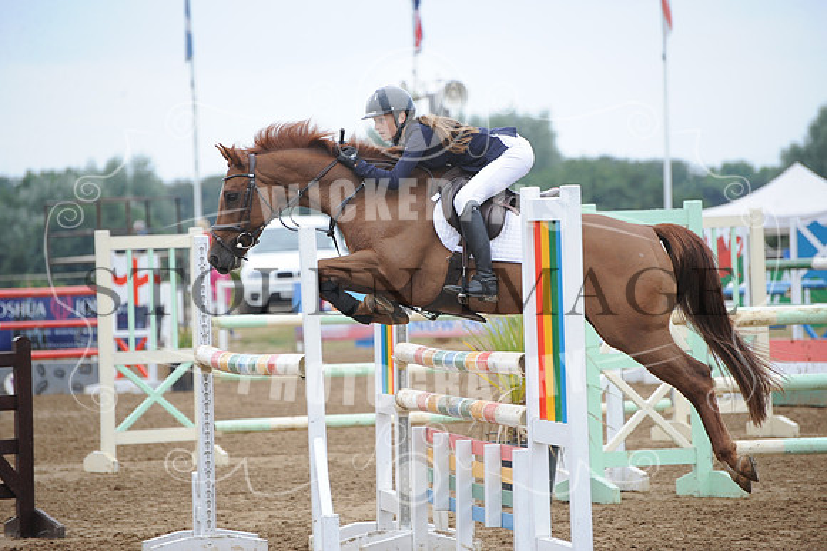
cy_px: 276
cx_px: 414
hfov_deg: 9.4
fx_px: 5051
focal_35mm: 220
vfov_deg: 6.2
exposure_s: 1/1000
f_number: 5.6
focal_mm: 220
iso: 1000
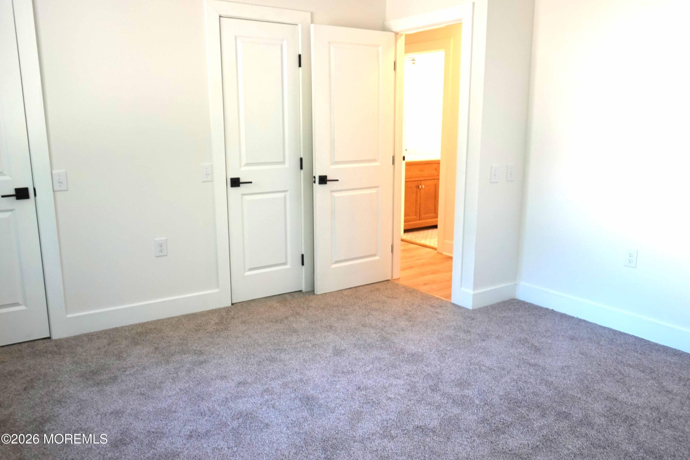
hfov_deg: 63.7
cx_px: 345
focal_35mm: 29
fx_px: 556
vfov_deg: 45.0
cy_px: 230
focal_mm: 10.83
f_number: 3.2
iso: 160
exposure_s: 1/30
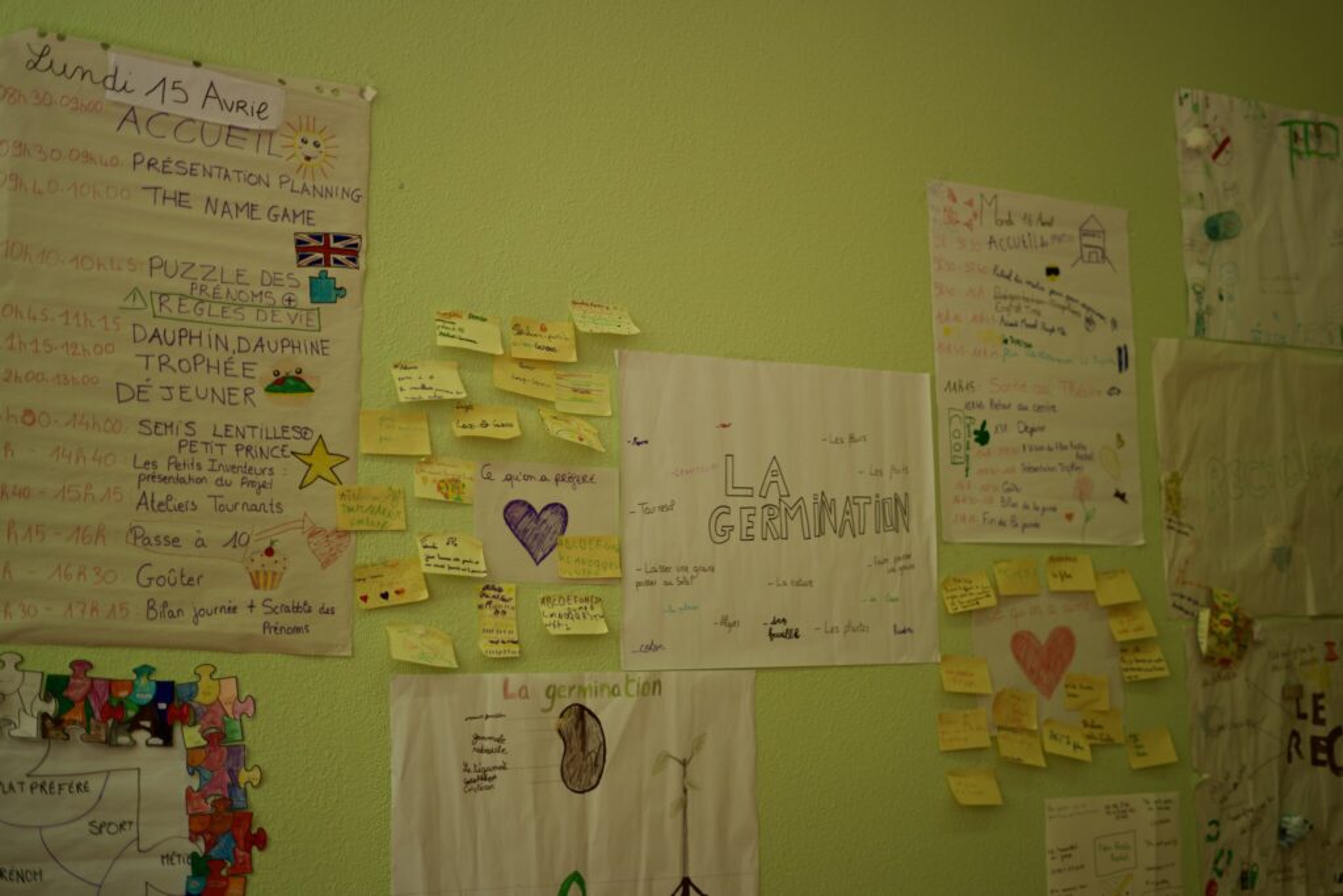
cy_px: 448
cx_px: 672
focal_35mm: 50
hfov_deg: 39.6
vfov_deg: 27.0
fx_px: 1865
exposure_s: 1/320
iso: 160
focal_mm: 50
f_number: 1.8
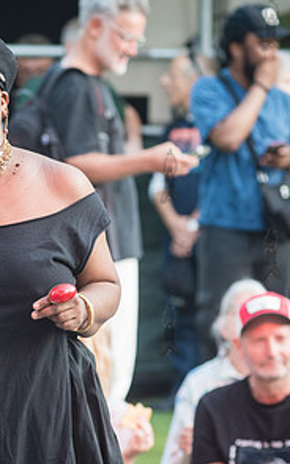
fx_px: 4472
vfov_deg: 5.9
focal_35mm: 354
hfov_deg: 3.7
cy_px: 229
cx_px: 50
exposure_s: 1/80
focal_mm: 145
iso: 640
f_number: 4.5
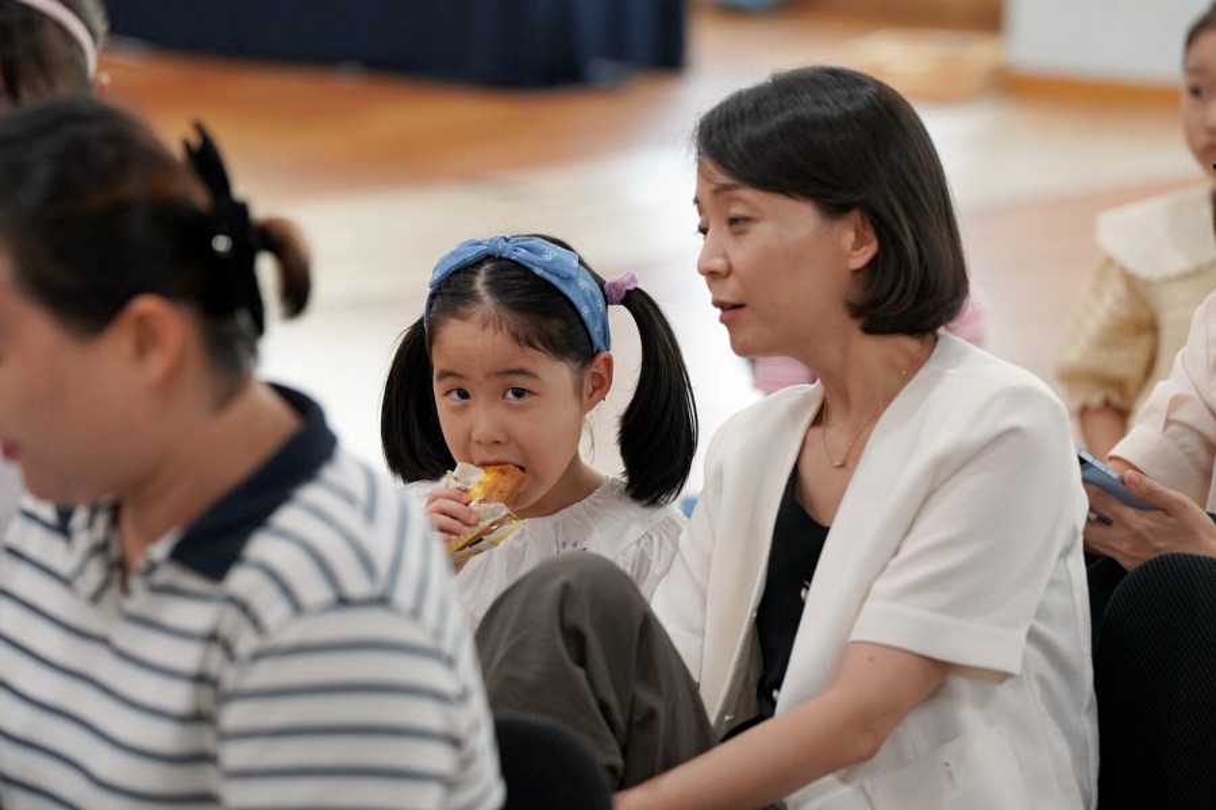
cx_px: 608
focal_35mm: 200
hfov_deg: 10.3
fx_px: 6755
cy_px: 405
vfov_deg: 6.9
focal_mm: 200
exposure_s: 1/250
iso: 2500
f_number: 4
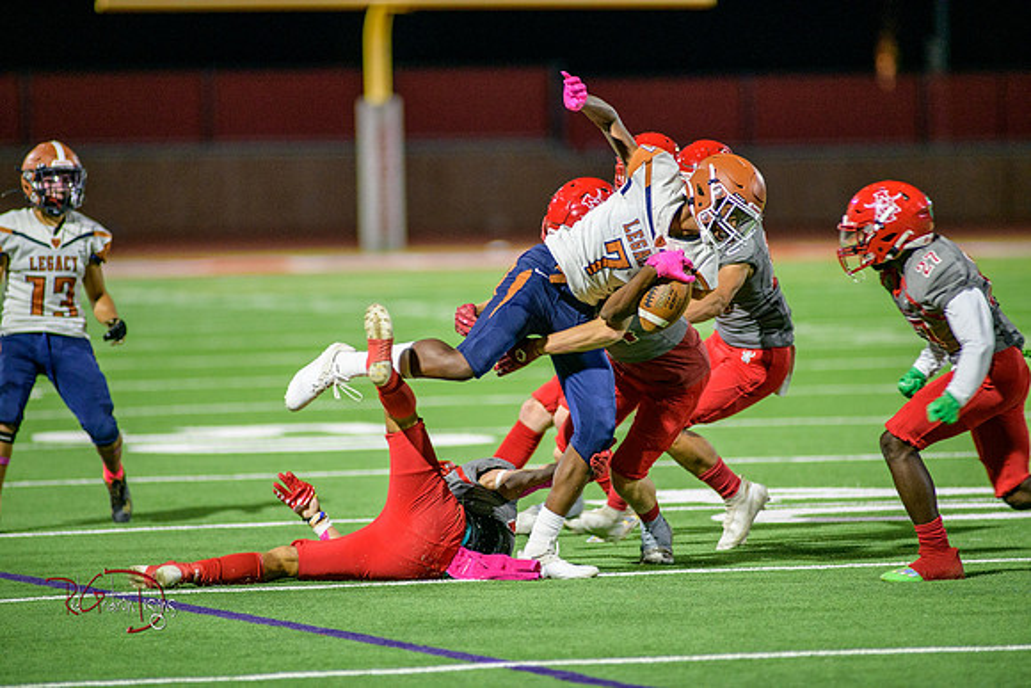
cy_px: 344
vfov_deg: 4.6
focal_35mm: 300
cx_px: 516
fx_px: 8593
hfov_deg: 6.9
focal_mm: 300
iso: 2000
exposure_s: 1/500
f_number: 2.8
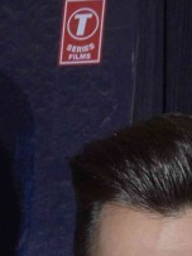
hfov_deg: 5.3
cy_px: 744
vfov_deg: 6.5
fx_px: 2058
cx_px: 27
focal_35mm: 278
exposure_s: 1/200
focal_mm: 26
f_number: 10
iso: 800
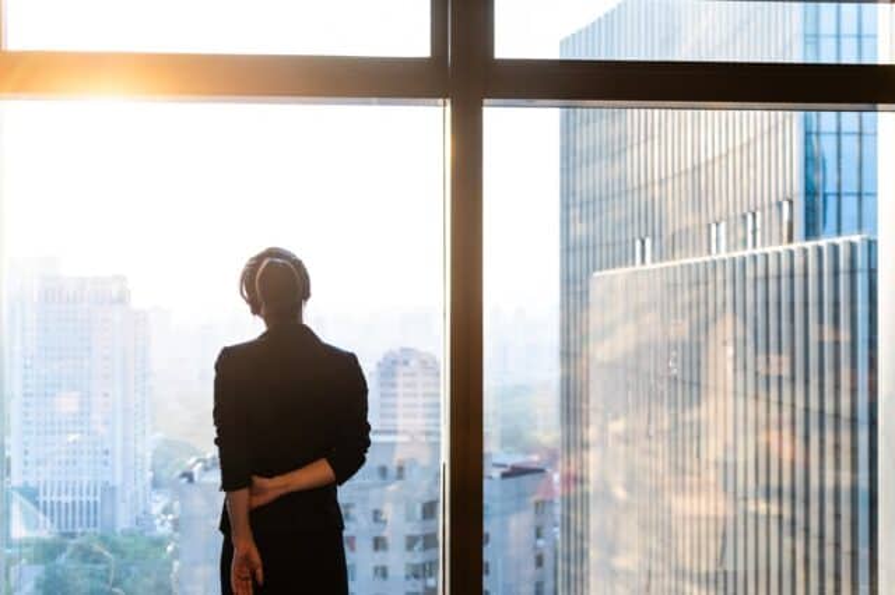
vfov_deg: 28.0
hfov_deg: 41.1
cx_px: 448
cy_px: 298
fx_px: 1193
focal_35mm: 48
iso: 800
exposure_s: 1/320
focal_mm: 48
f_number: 4
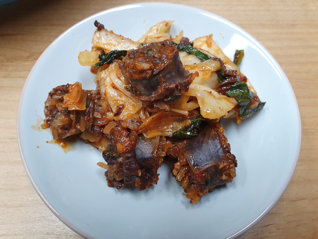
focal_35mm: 26
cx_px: 159
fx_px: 239
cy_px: 120
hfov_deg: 67.3
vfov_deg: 53.1
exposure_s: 1/120
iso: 320
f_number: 2.4
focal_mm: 4.32
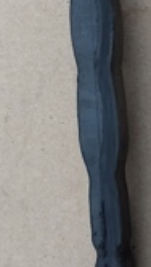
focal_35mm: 151
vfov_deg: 14.2
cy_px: 66
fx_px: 1069
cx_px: 175
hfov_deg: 8.0
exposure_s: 1/50
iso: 200
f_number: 1.7
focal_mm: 5.31
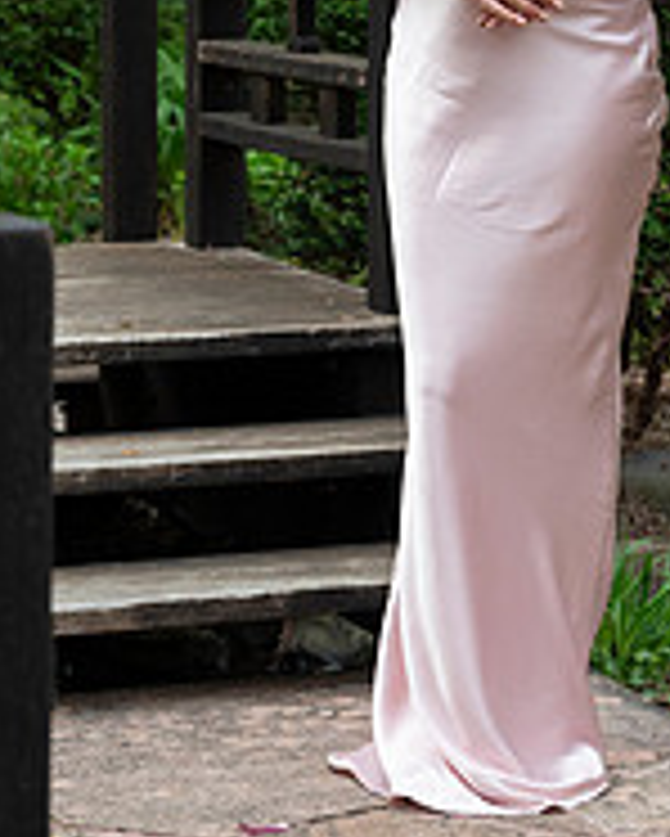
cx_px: 544
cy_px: -112
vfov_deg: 13.0
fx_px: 3591
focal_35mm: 145
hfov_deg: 10.6
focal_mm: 64
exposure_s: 1/800
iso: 1250
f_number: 6
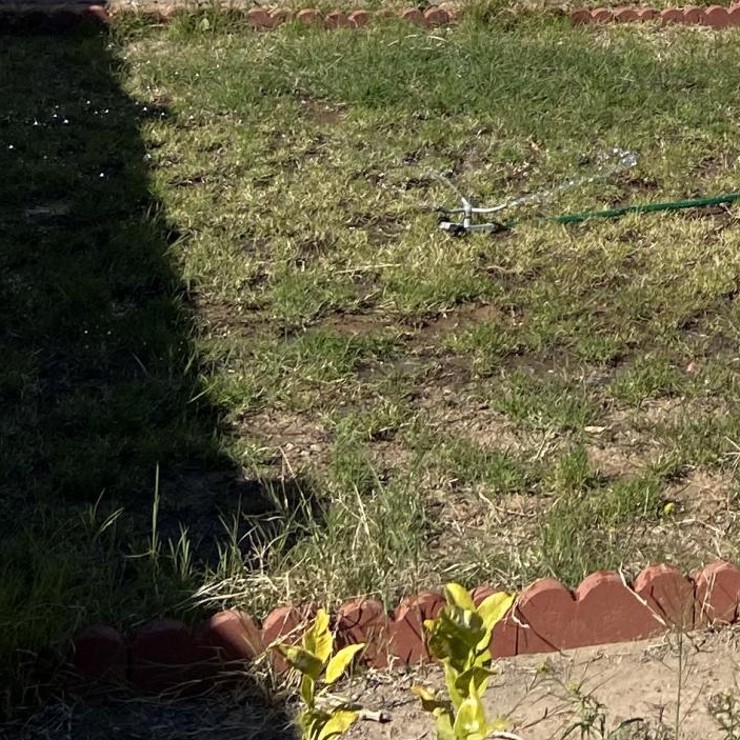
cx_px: 1031
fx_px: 2370
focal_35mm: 98
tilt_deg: +1.0
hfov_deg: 16.5
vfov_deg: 16.3
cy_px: -342
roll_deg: -4.5
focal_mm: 4.25
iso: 32
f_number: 1.8
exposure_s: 1/3731
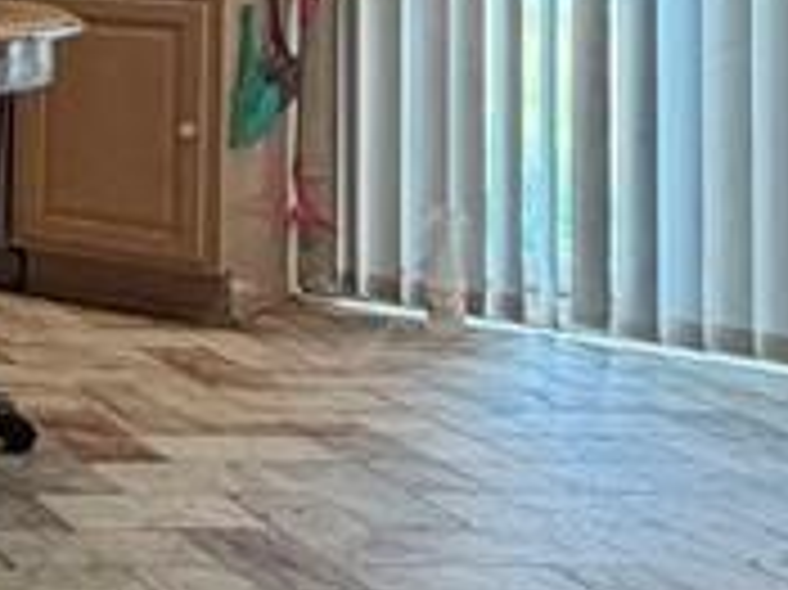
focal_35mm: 82
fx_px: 1865
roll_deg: -1.3
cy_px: -176
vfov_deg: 16.9
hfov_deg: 19.1
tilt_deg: +2.0
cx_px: -567
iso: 200
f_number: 2.2
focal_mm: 2.22
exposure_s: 1/60
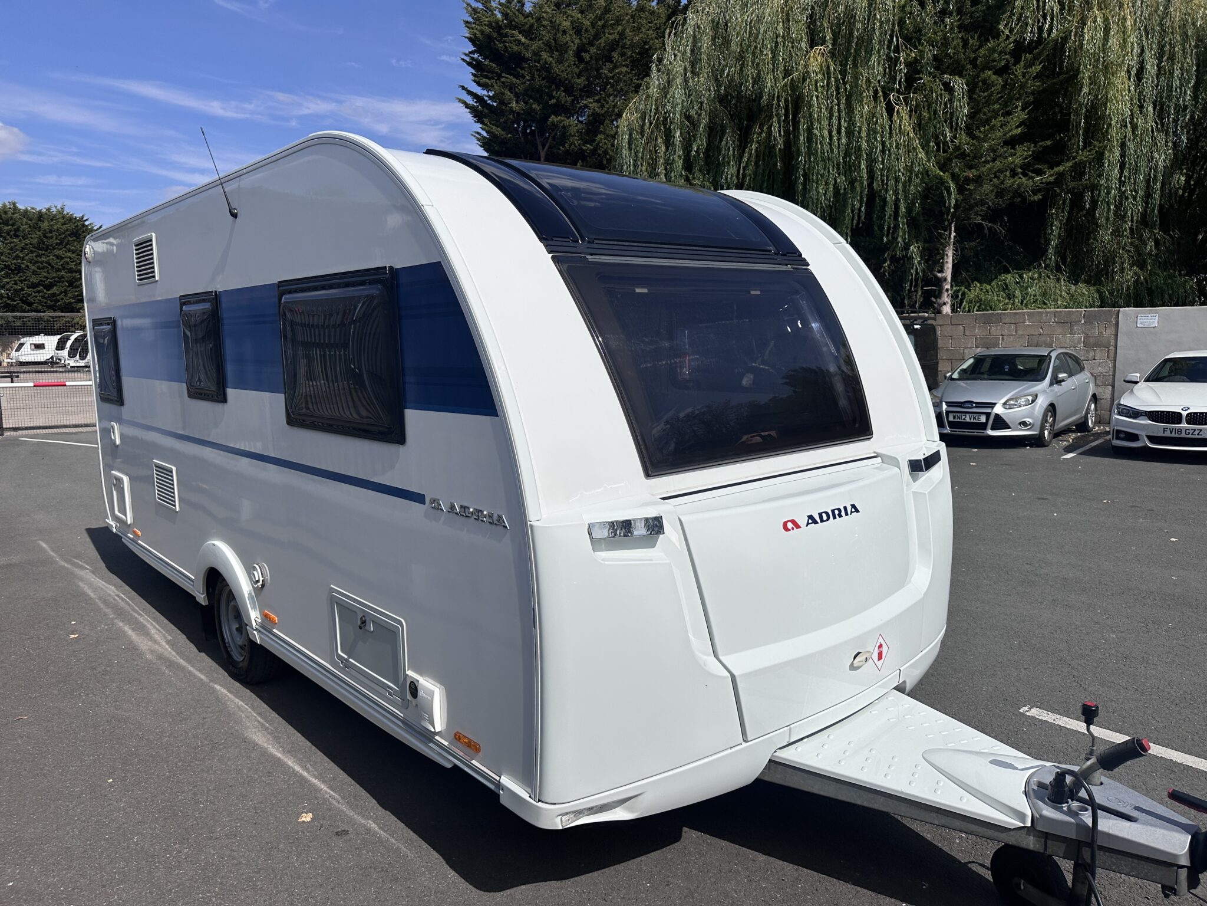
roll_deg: +0.2
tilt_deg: -6.1
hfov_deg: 71.6
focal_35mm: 24
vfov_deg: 56.8
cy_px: 453
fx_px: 837
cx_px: 604
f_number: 1.78
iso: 80
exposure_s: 1/15625
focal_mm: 6.86
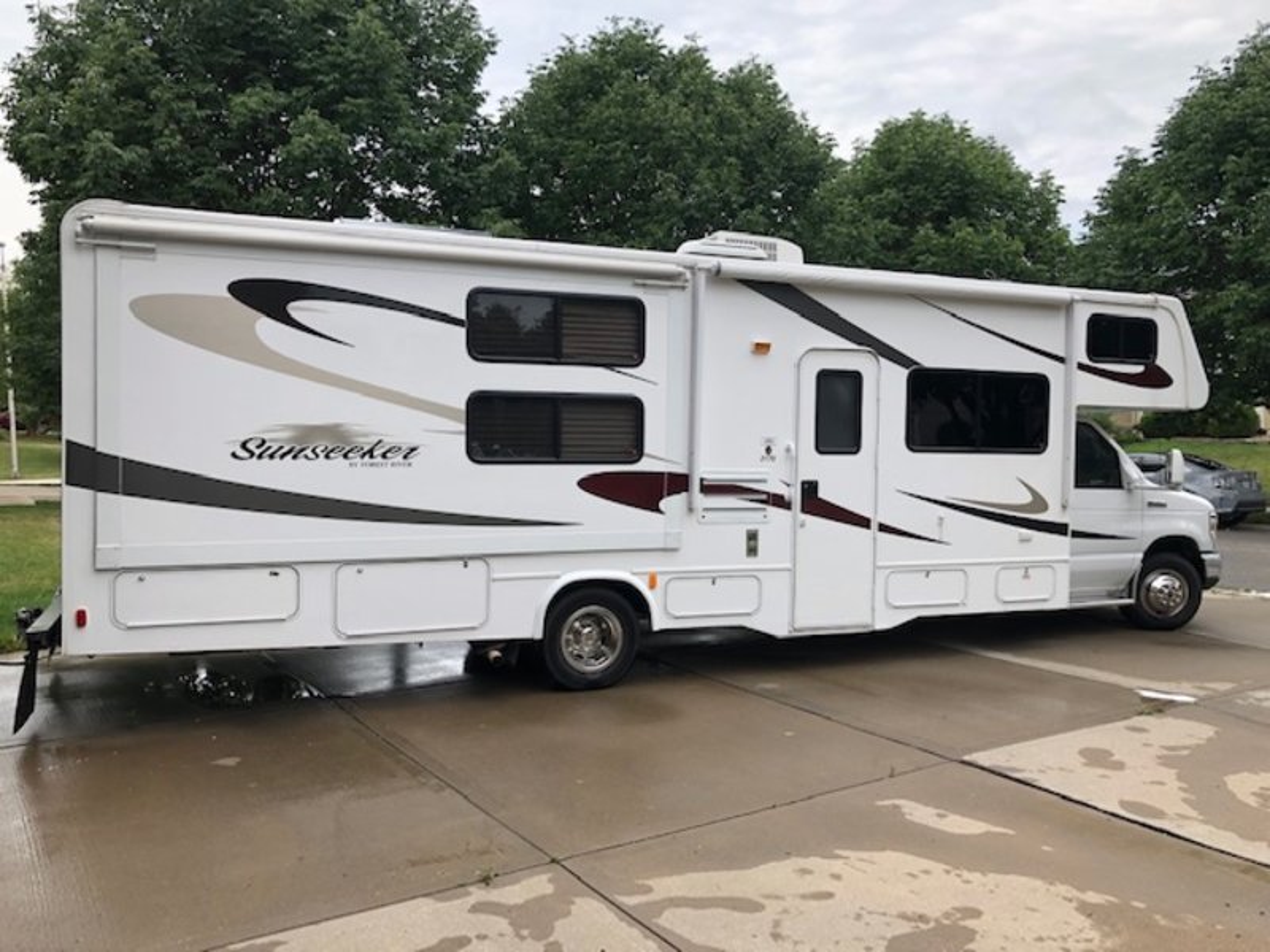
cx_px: 635
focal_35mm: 28
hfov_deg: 63.4
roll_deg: +0.0
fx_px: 1027
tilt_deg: -1.8
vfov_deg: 49.7
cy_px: 476
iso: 20
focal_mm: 3.99
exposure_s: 1/813
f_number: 1.8
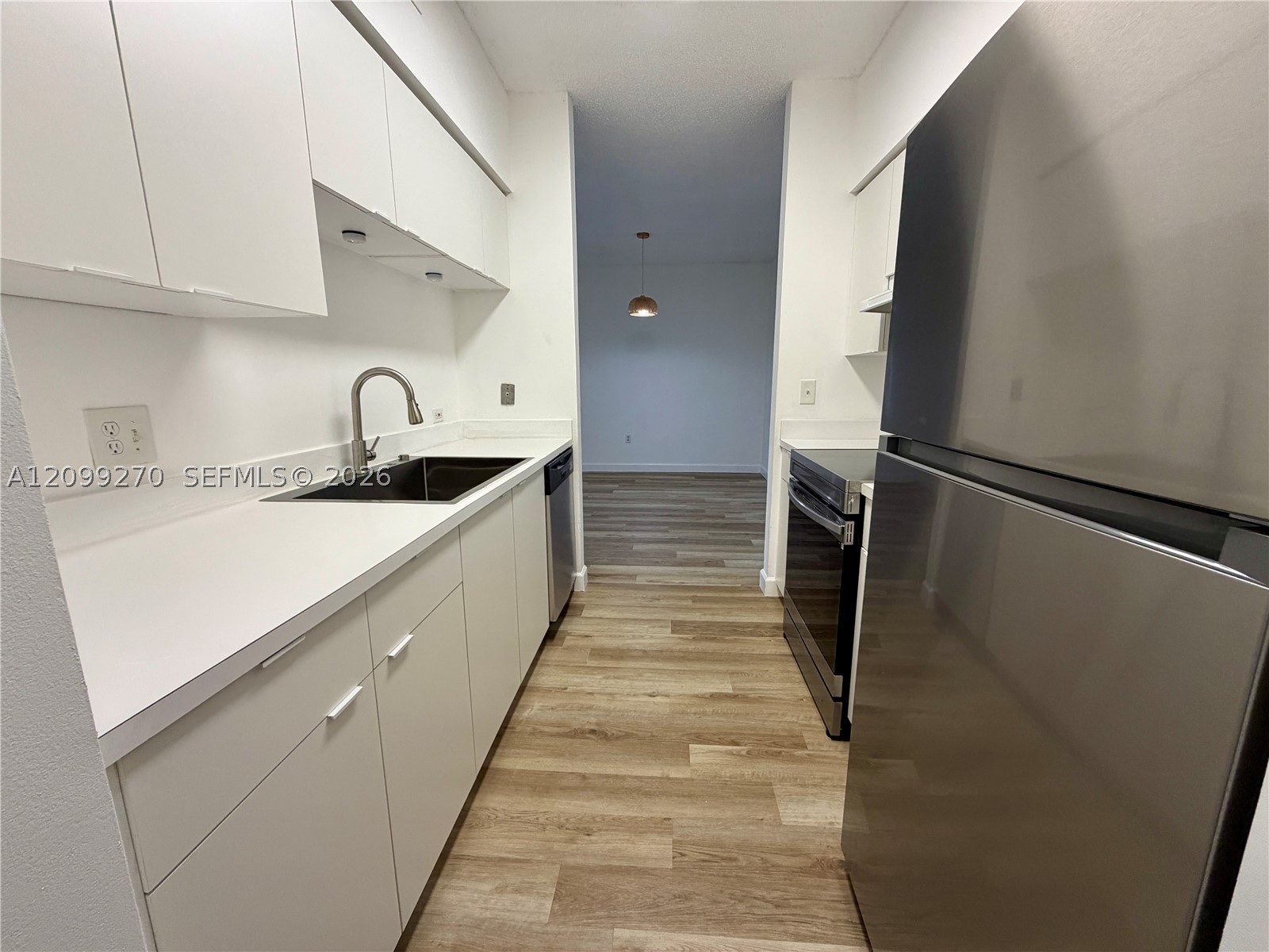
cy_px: 476
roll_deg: +0.3
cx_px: 634
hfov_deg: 102.1
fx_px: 513
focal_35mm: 14
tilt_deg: -9.8
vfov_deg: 85.7
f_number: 2.2
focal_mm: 2.22
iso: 200
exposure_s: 1/120
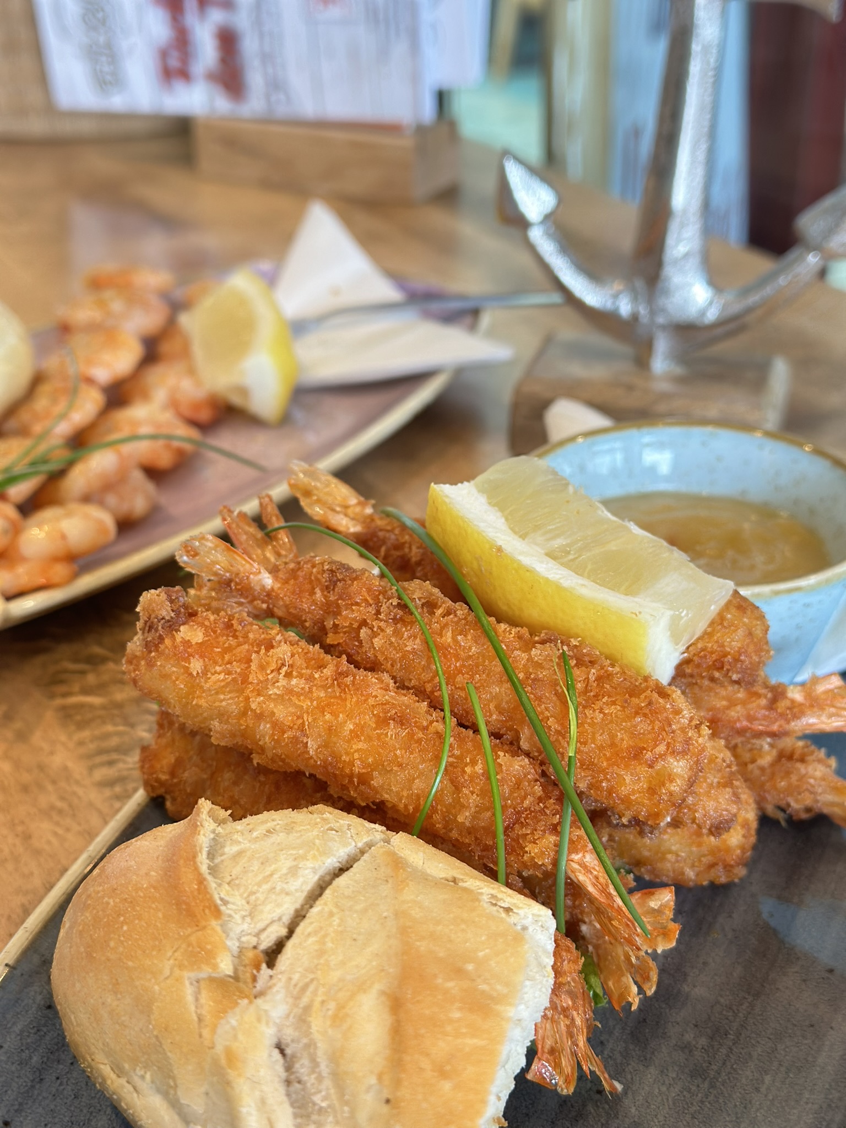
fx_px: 1564
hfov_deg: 30.3
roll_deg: -0.3
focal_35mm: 48
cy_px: 564
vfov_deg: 39.7
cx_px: 423
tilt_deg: -27.0
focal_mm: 6.86
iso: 125
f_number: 1.78
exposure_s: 1/100
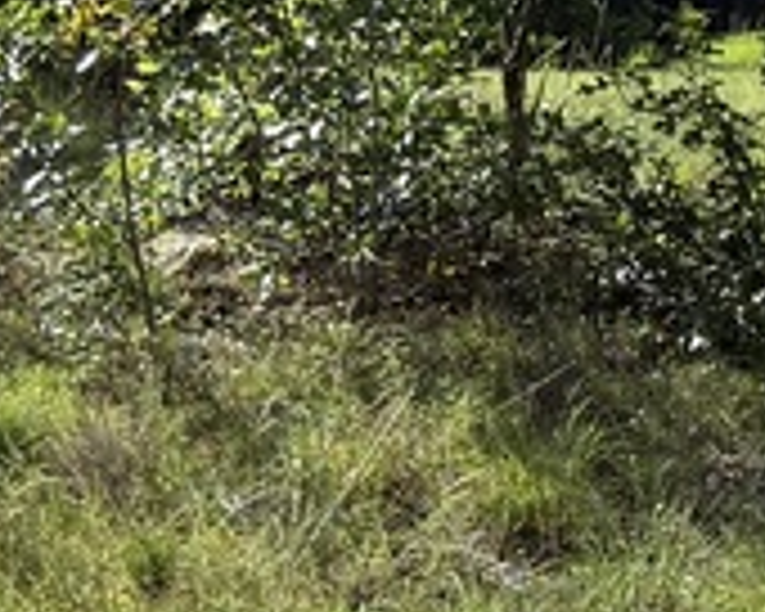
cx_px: 544
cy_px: 369
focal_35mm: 199
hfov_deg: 9.7
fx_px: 4506
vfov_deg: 7.8
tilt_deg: +3.1
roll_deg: -2.9
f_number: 1.78
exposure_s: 1/4167
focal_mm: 6.76
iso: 100
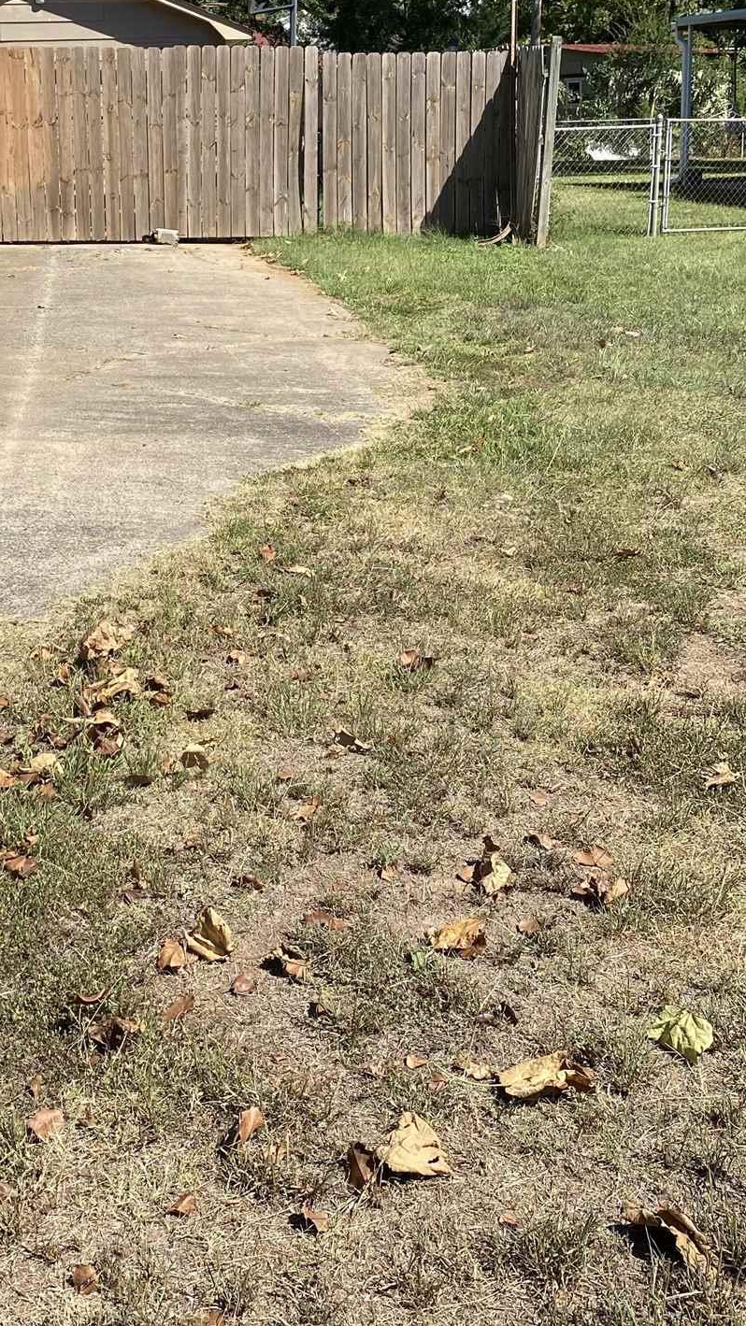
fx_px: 1618
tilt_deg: -10.7
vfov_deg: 43.8
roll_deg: +1.0
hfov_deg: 25.7
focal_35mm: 46
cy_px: 422
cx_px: 194
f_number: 1.8
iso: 32
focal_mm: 4.25
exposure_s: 1/2755
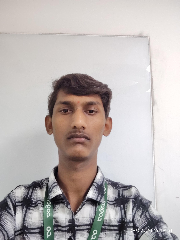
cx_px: 90
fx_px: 180
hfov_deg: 53.1
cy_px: 120
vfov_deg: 67.3
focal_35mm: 26
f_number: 2
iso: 176
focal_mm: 2.79
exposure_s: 1/33.3
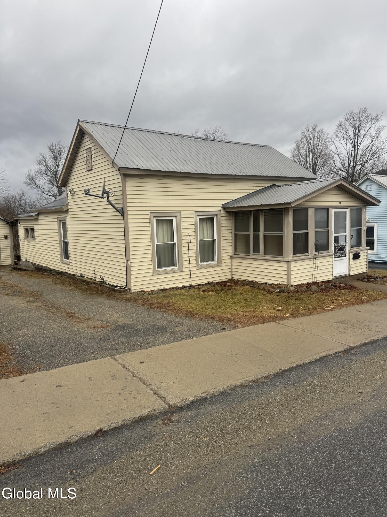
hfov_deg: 56.8
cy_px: 258
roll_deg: +2.1
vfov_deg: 71.6
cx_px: 194
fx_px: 358
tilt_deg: -5.9
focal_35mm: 24
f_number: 1.78
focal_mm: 6.76
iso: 80
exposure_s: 1/609
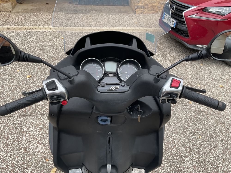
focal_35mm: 29
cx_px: 116
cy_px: 86
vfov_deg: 48.2
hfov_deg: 61.7
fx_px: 194
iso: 16
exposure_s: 1/262
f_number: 1.8
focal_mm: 3
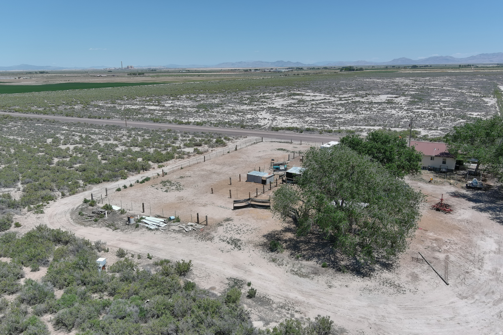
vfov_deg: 45.0
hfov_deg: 63.7
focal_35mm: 29
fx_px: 405
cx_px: 252
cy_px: 168
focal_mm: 10.13
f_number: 2.8
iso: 100
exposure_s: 1/1600
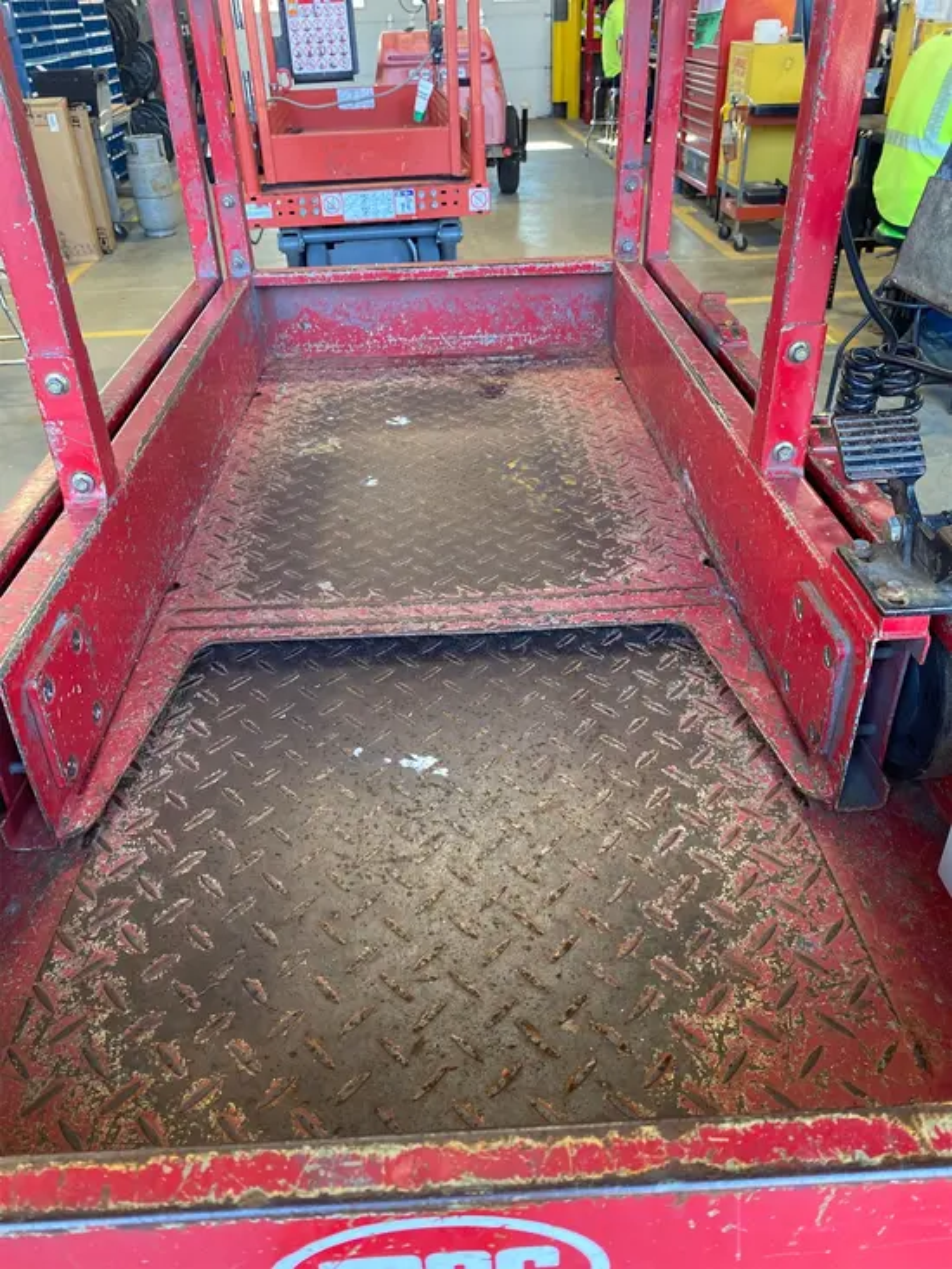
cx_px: 476
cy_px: 634
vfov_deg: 67.3
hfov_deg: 53.1
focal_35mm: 26
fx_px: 953
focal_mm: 4.25
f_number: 1.8
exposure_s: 1/84
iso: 125
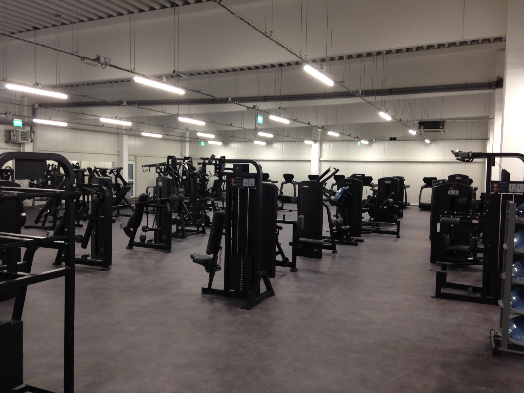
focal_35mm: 33
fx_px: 500
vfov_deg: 42.9
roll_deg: -2.1
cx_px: 262
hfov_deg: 55.4
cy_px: 196
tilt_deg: -1.3
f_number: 2.4
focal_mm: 4.12
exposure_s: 1/20
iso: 64
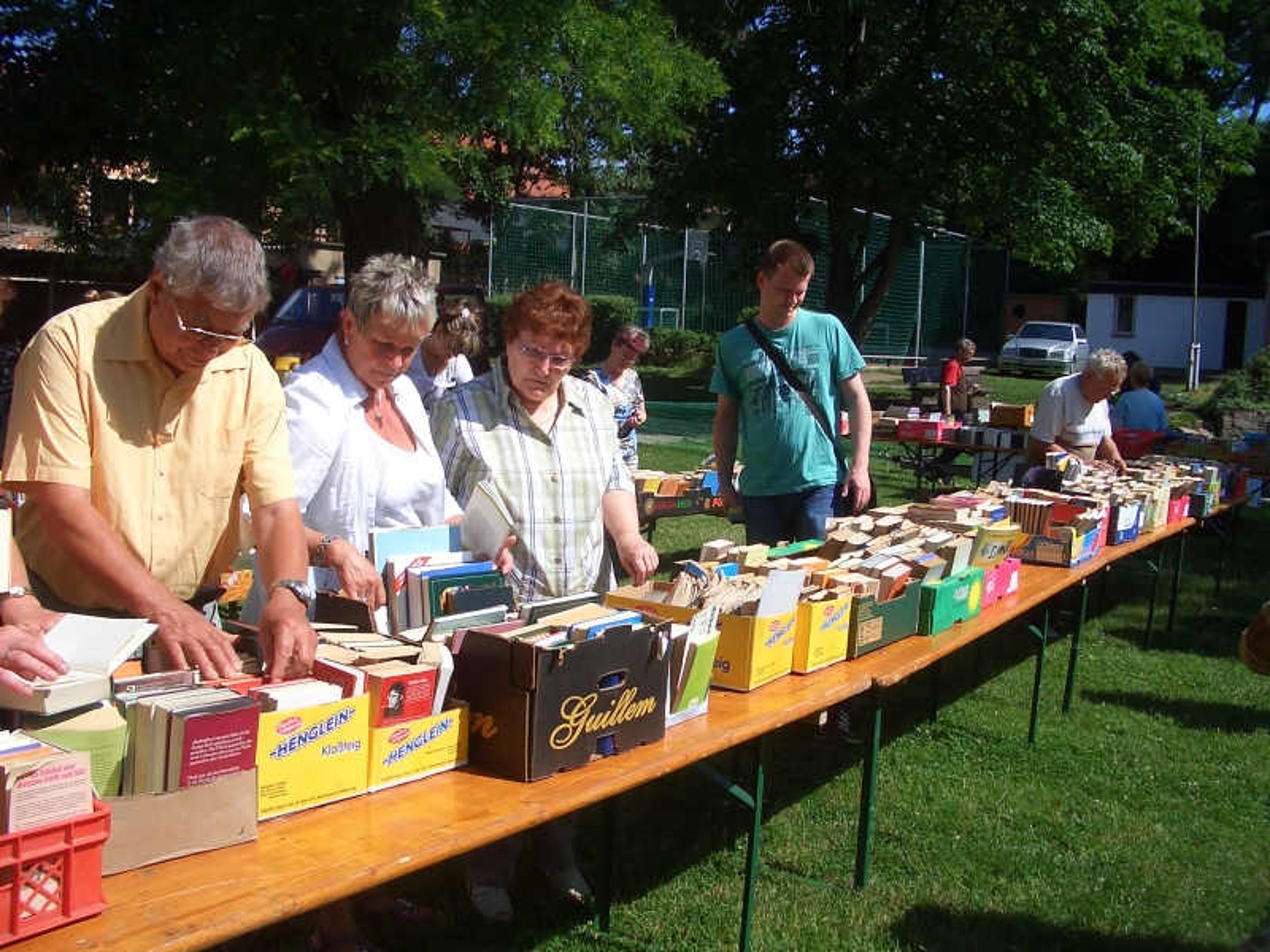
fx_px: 1284
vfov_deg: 40.7
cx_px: 635
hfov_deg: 52.6
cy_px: 476
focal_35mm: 35
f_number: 4.3
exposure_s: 1/640
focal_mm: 5.8
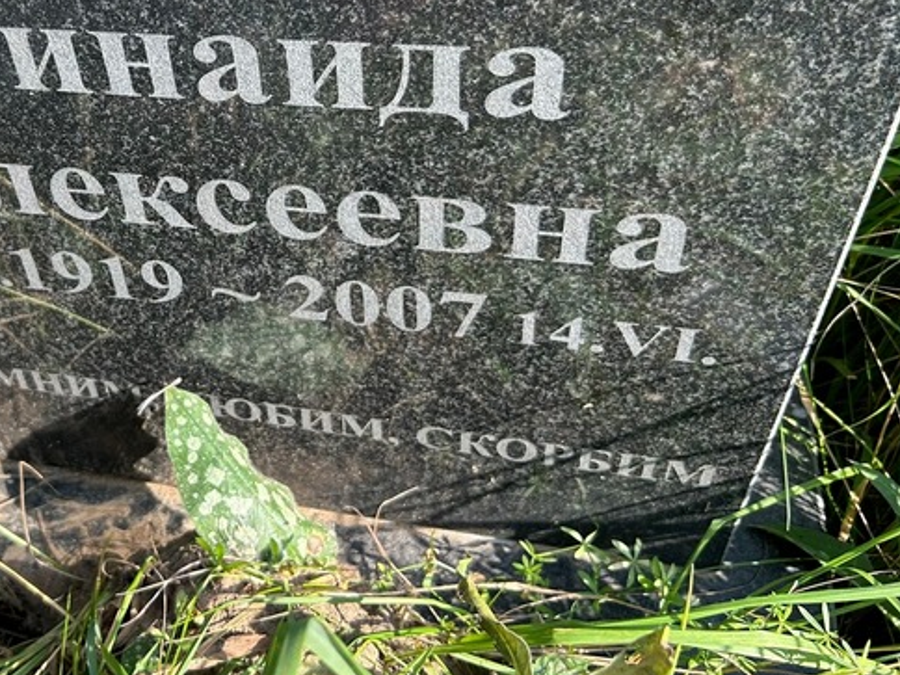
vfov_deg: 33.1
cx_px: 188
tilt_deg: -46.2
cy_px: 186
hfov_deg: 42.0
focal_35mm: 43
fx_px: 1118
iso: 50
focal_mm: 5.7
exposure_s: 1/572
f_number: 1.5
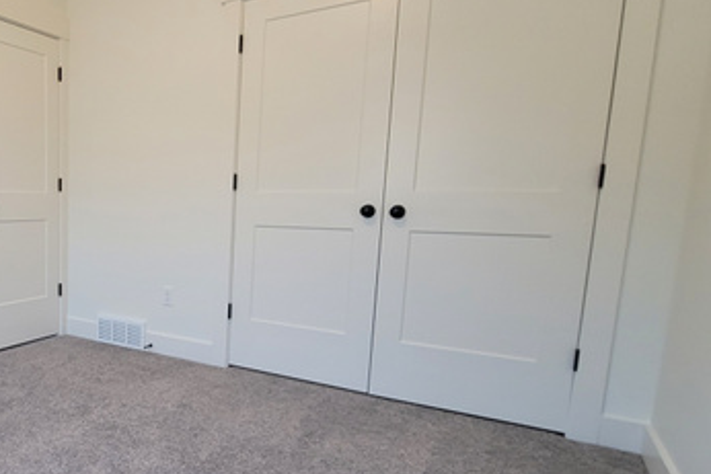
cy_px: 281
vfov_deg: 51.0
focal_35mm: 25
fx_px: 494
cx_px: 86
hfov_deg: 61.6
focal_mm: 2.2
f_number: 2.2
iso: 250
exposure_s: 1/60
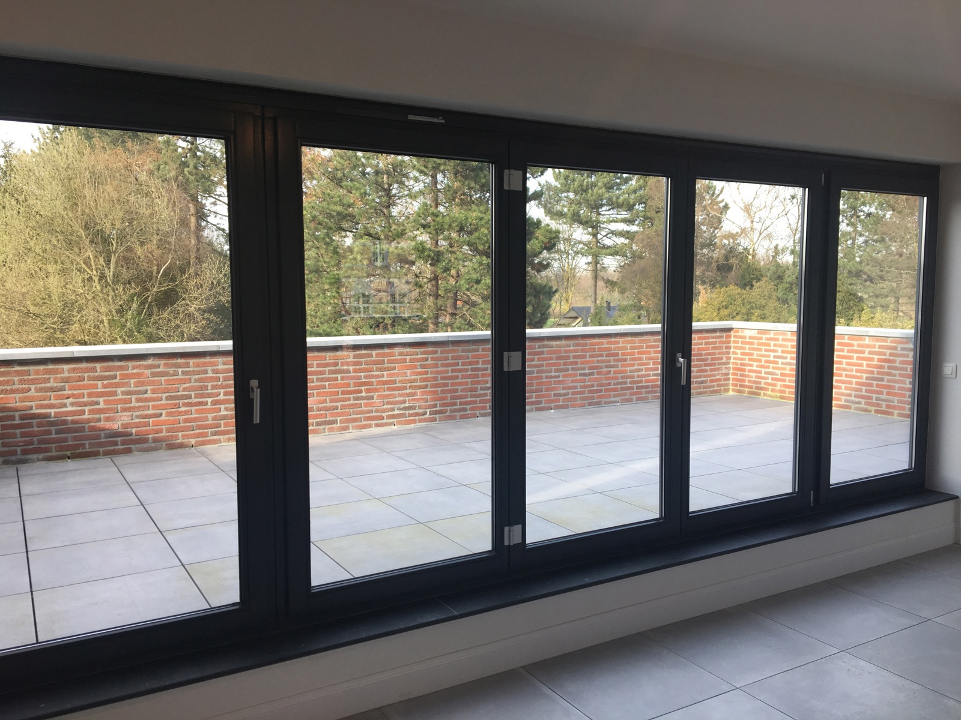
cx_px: 480
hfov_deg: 61.7
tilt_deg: -6.6
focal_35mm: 29
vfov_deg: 48.2
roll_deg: +0.8
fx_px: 805
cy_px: 360
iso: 25
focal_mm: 4.15
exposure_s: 1/120
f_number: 2.2
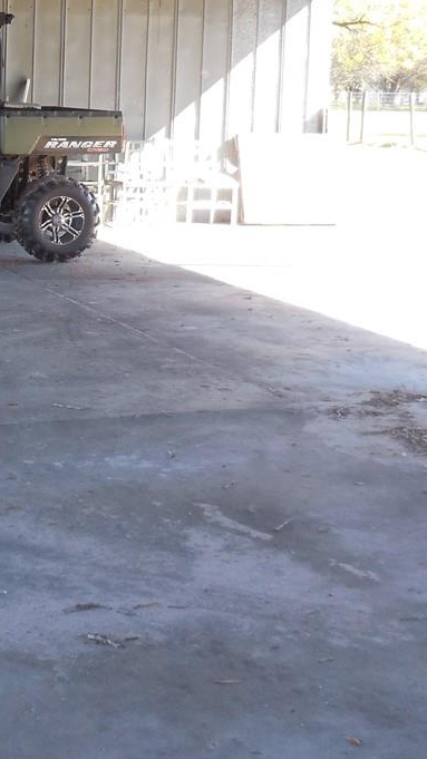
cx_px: -83
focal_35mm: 64
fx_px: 1288
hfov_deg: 17.9
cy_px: 213
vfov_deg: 32.4
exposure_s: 1/125
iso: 125
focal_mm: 4.5
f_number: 3.1
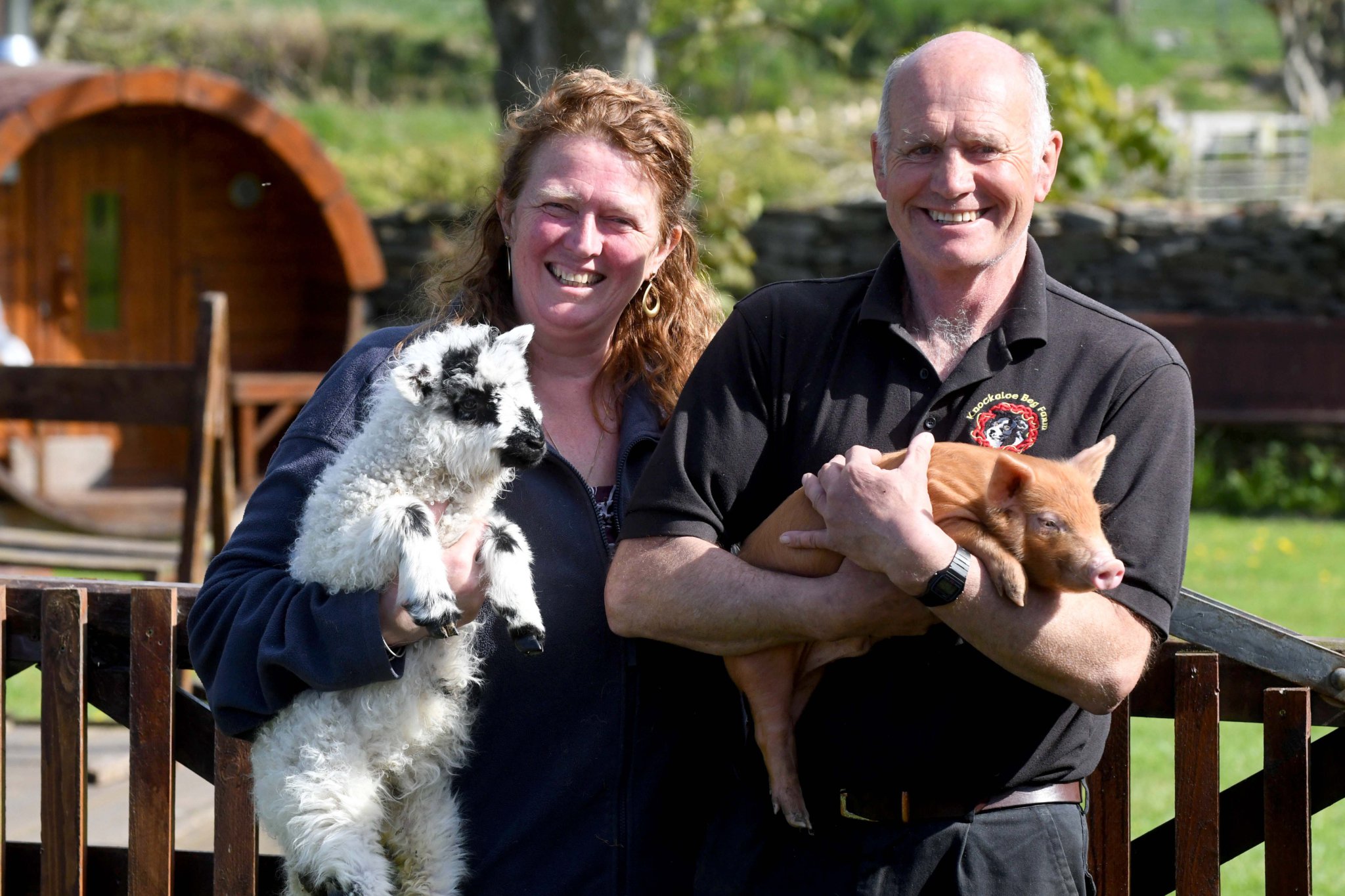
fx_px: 7004
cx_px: 672
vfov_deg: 7.3
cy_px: 448
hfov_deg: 11.0
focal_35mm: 188
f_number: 5.6
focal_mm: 125
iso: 1000
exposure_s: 1/2000
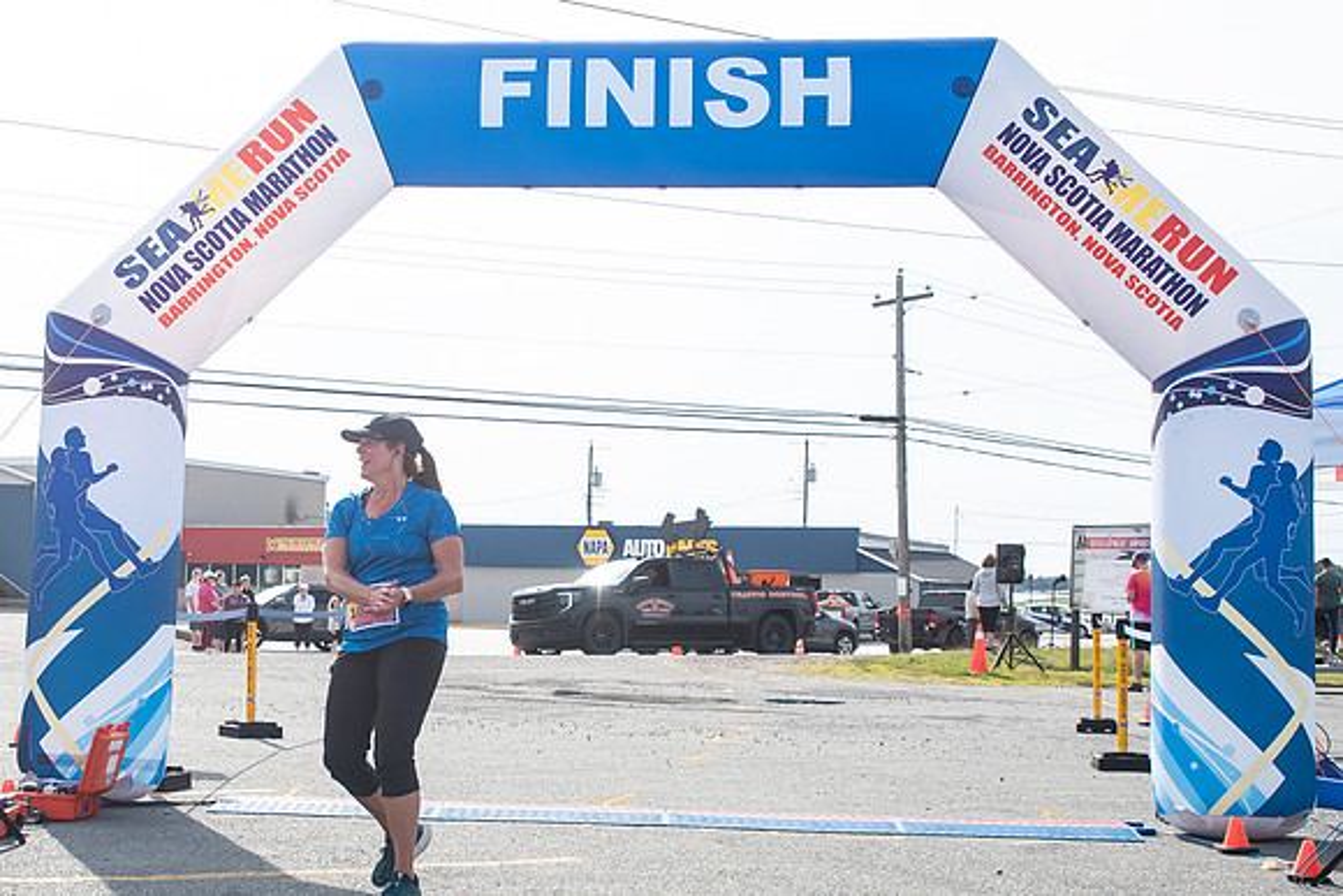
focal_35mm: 60
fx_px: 2246
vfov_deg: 22.6
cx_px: 392
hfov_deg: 32.8
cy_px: 487
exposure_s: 1/3200
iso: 800
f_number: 4
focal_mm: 31
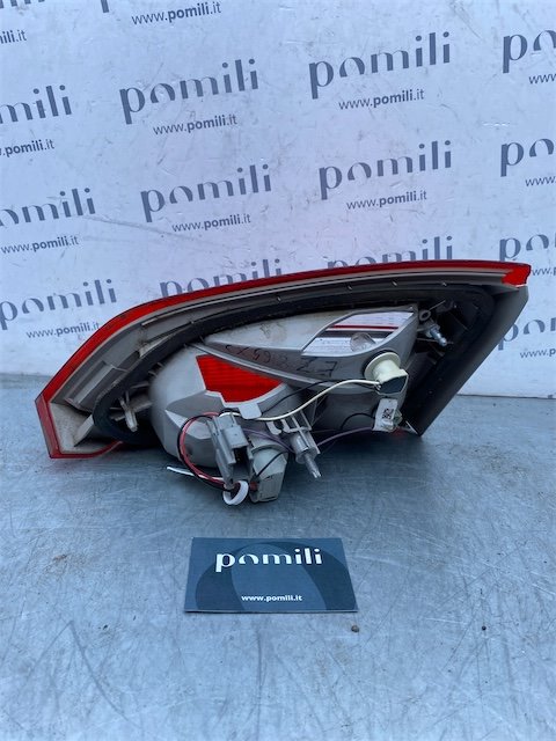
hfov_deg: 53.1
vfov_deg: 67.3
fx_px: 557
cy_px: 370
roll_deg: -3.1
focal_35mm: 26
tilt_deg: -21.8
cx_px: 278
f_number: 1.8
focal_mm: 4.25
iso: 32
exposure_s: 1/681
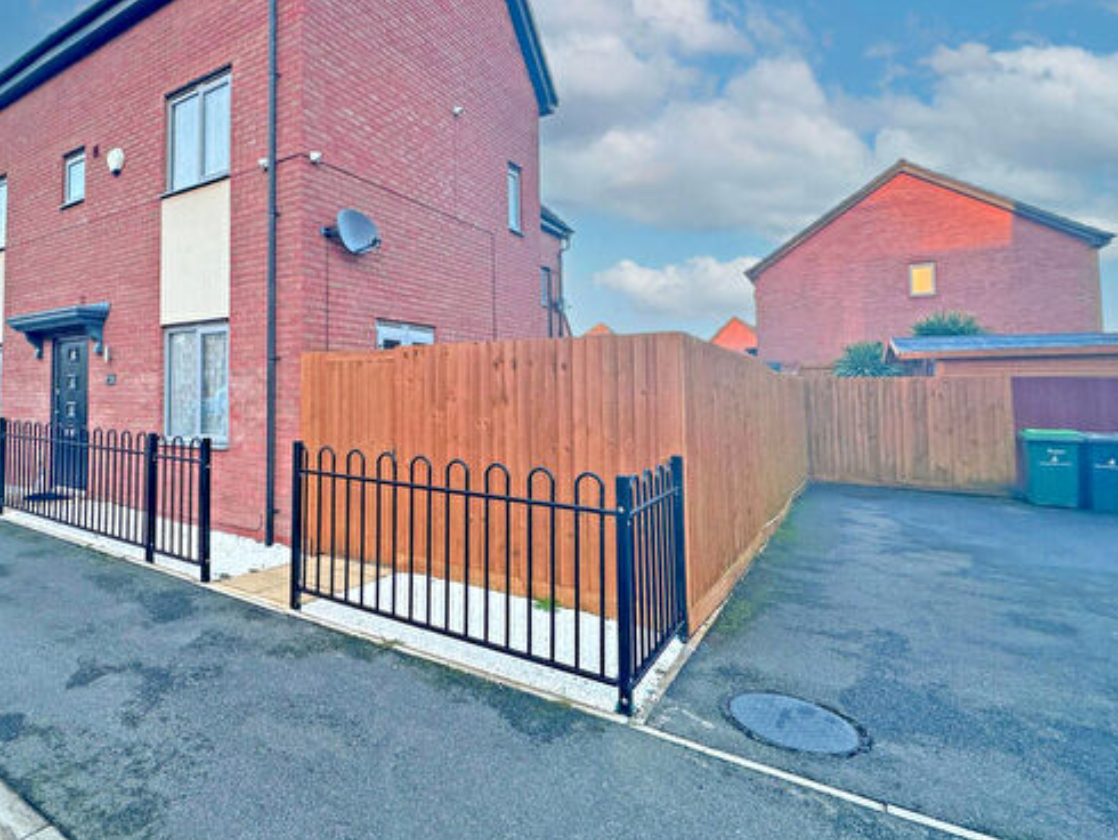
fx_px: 646
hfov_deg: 79.2
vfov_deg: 65.7
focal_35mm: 20
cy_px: 360
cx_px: 379
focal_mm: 2.22
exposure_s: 1/99
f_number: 2.2
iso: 64
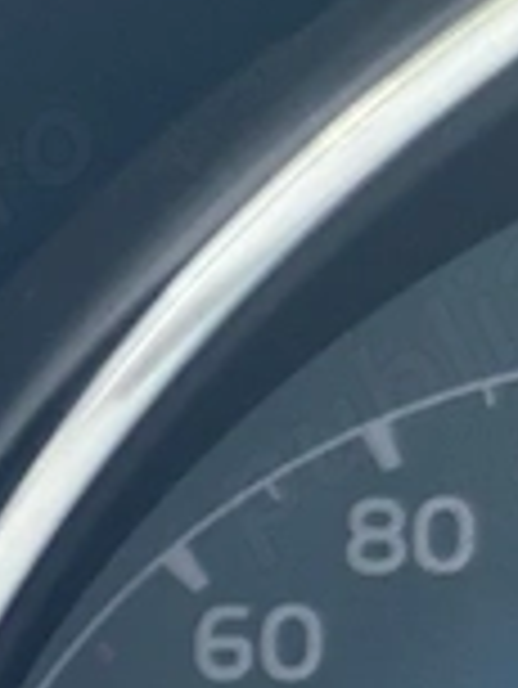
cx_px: -716
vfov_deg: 7.7
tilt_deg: -20.3
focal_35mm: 251
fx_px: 5001
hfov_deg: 5.7
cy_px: 1129
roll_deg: -0.2
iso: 250
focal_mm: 6.86
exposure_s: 1/40
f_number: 1.78
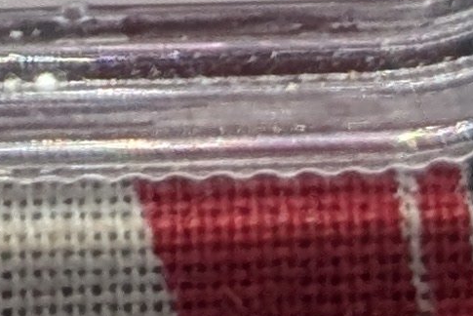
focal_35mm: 429
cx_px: -366
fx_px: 5640
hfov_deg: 4.7
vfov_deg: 3.0
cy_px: -1364
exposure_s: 1/51.3
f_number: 1.68
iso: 41
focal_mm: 6.9
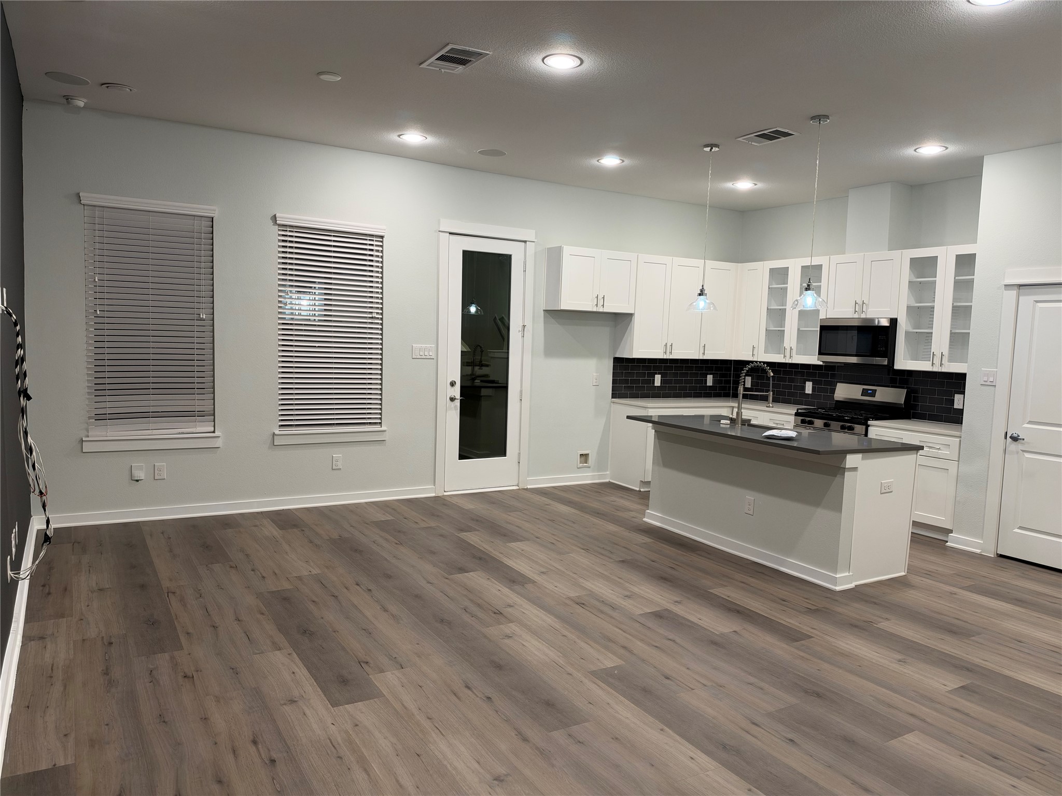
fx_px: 736
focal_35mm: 24
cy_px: 398
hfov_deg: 71.6
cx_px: 531
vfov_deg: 56.8
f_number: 1.48
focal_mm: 6.93
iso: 200
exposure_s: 1/120
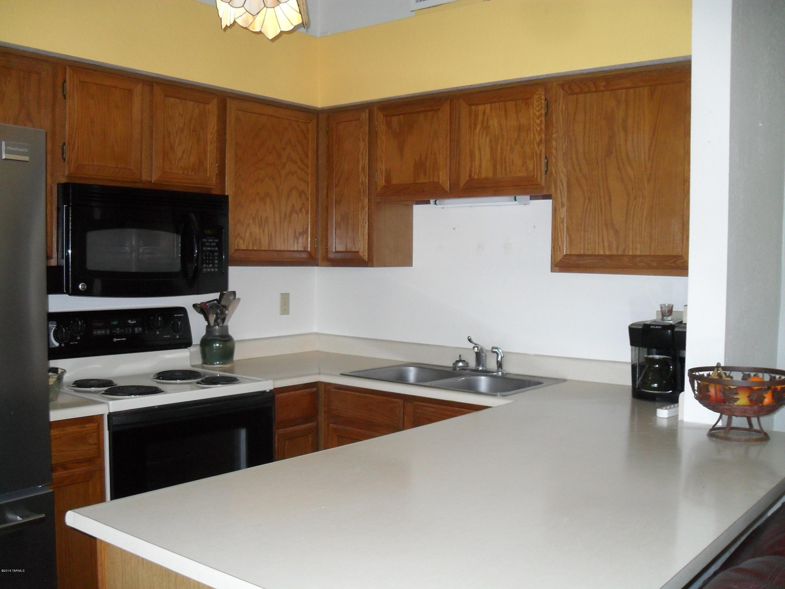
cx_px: 392
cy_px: 294
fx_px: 794
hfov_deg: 52.6
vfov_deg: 40.7
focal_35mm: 35
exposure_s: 1/45
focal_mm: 6.2
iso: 200
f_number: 2.8
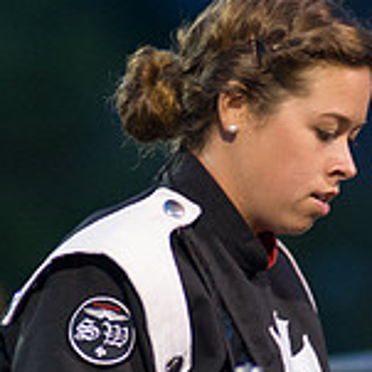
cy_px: 298
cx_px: 357
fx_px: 10918
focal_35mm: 898
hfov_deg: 2.0
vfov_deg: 2.0
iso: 3200
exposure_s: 1/160
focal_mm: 200
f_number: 2.8
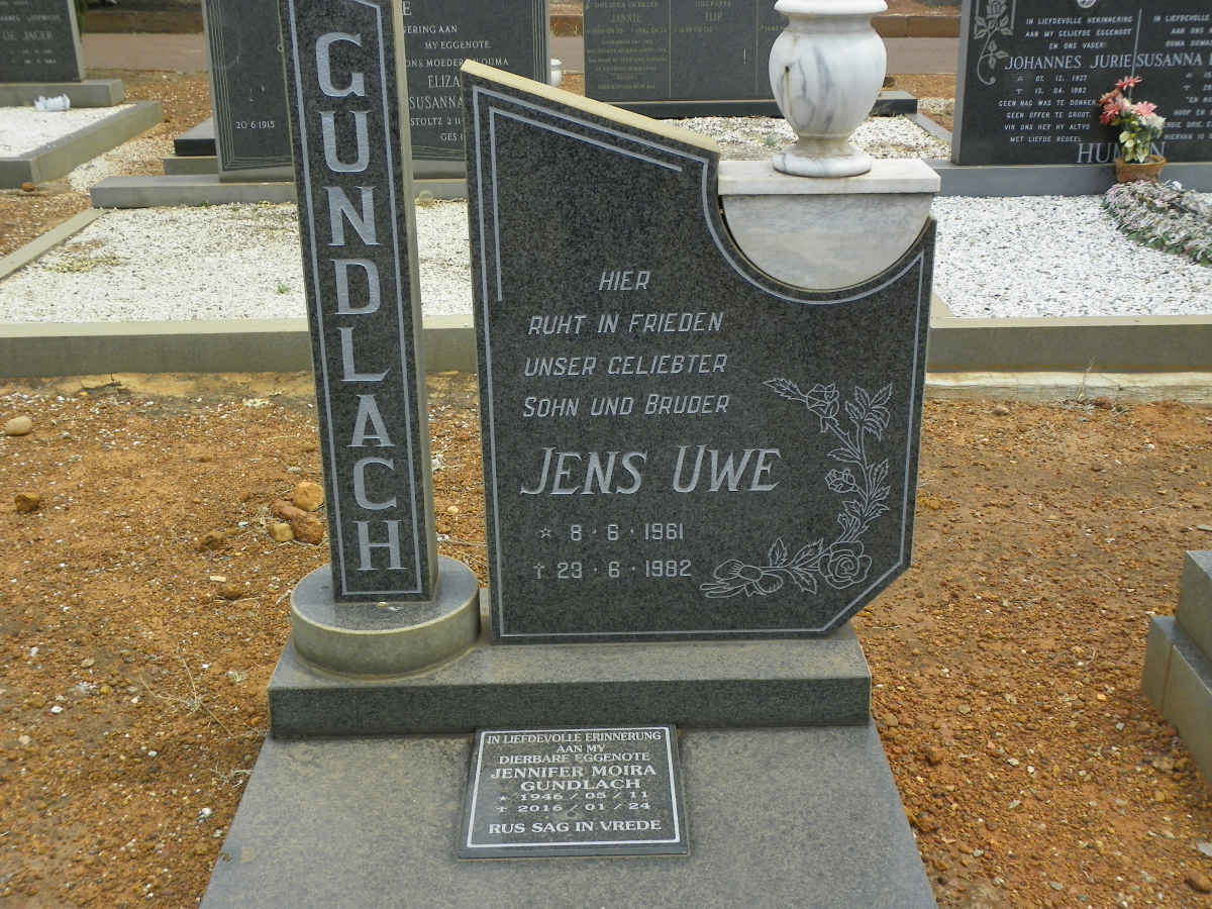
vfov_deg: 35.1
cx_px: 606
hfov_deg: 45.8
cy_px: 454
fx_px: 1436
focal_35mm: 41
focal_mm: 7.3
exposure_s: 1/320
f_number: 4.5
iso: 64
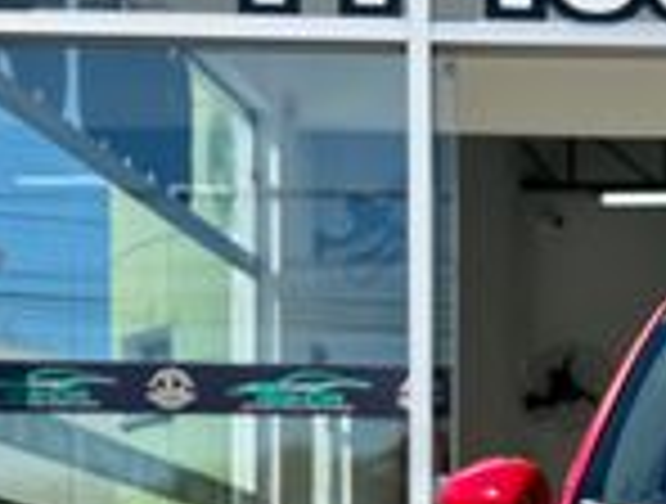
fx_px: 2934
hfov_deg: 12.2
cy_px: 724
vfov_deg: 9.6
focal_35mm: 152
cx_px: 1044
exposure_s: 1/1458
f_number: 1.78
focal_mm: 6.76
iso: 64
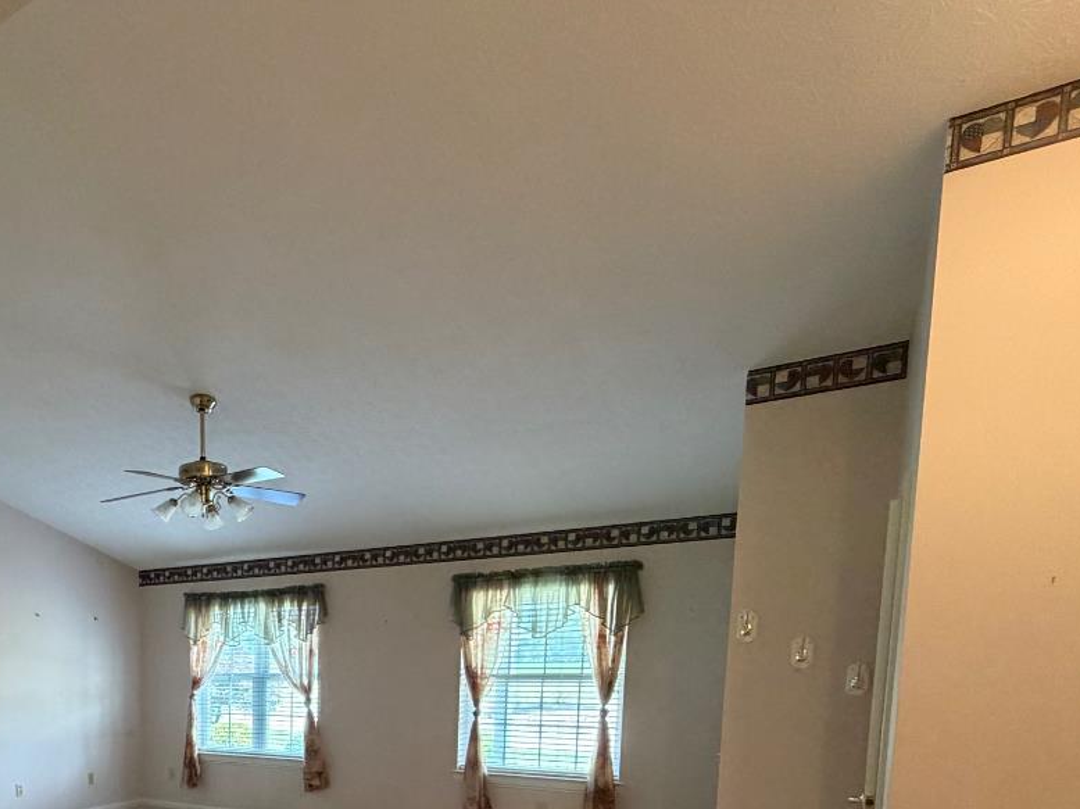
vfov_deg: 45.1
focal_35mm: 27
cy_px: 769
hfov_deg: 59.8
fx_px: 842
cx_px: 207
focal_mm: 2.22
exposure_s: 1/60
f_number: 2.2
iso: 320
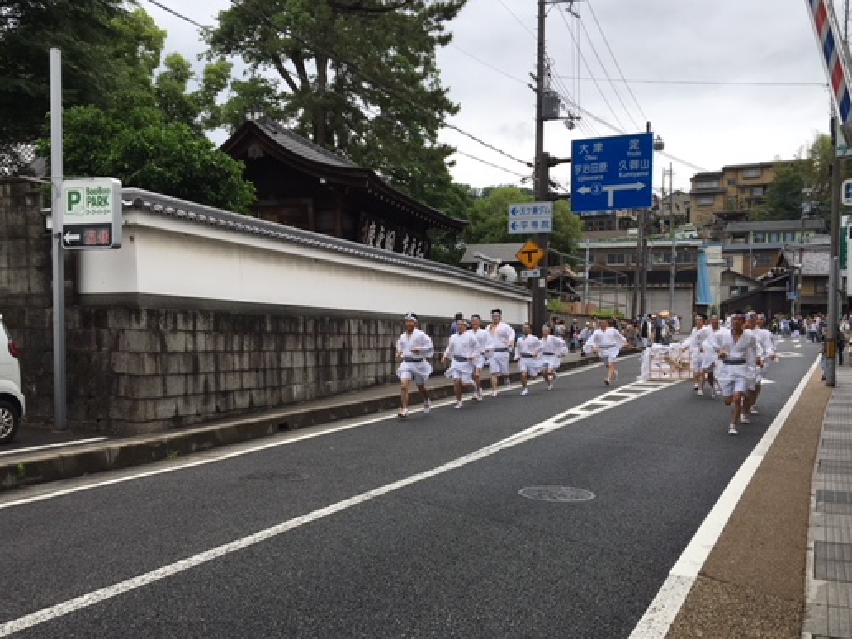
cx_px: 431
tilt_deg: -3.1
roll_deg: -0.1
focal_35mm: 36
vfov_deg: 39.5
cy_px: 390
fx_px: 886
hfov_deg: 51.4
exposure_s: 1/1451
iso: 25
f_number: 2.2
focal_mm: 4.15
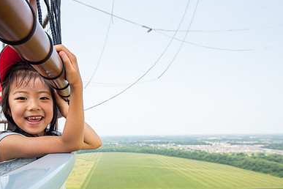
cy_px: 136
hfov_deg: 73.1
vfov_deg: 51.4
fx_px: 189
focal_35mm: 24
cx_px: 116
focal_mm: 16
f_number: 6.3
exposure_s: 1/1250
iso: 160
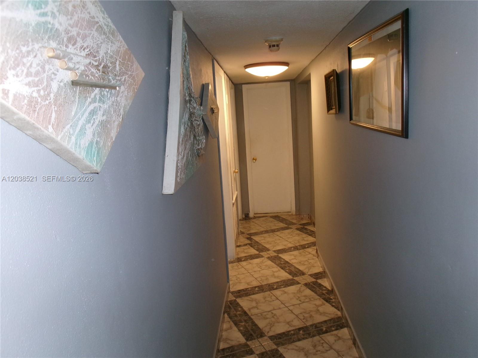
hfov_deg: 63.4
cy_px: 179
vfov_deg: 49.7
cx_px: 239
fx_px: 387
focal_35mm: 28
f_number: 3.9
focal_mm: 5.1
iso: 200
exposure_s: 1/34
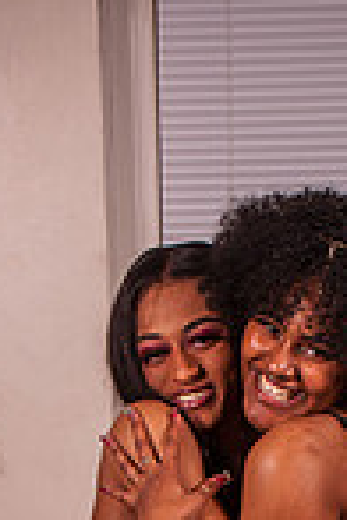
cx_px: 225
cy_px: 704
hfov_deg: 7.9
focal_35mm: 174
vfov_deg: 11.5
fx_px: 2516
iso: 200
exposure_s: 1/125
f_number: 14
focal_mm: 38
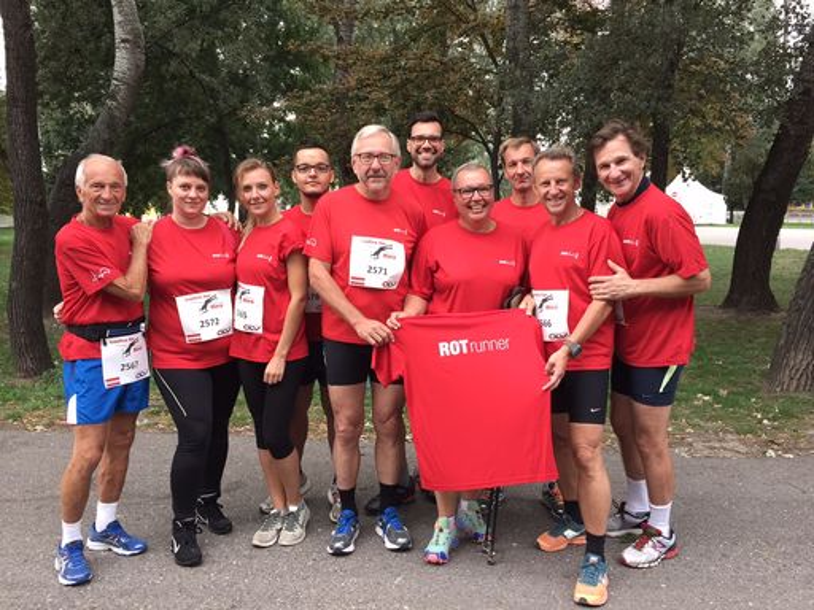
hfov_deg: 61.7
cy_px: 305
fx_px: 682
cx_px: 407
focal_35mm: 29
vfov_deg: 48.2
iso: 32
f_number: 2.2
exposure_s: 1/30
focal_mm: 4.15
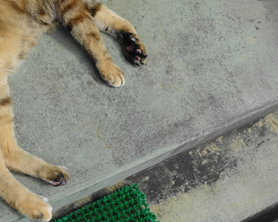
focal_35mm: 53
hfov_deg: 33.2
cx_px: 20
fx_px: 436
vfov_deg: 27.8
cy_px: 34
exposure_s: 1/500
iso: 125
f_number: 4
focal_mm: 8.8
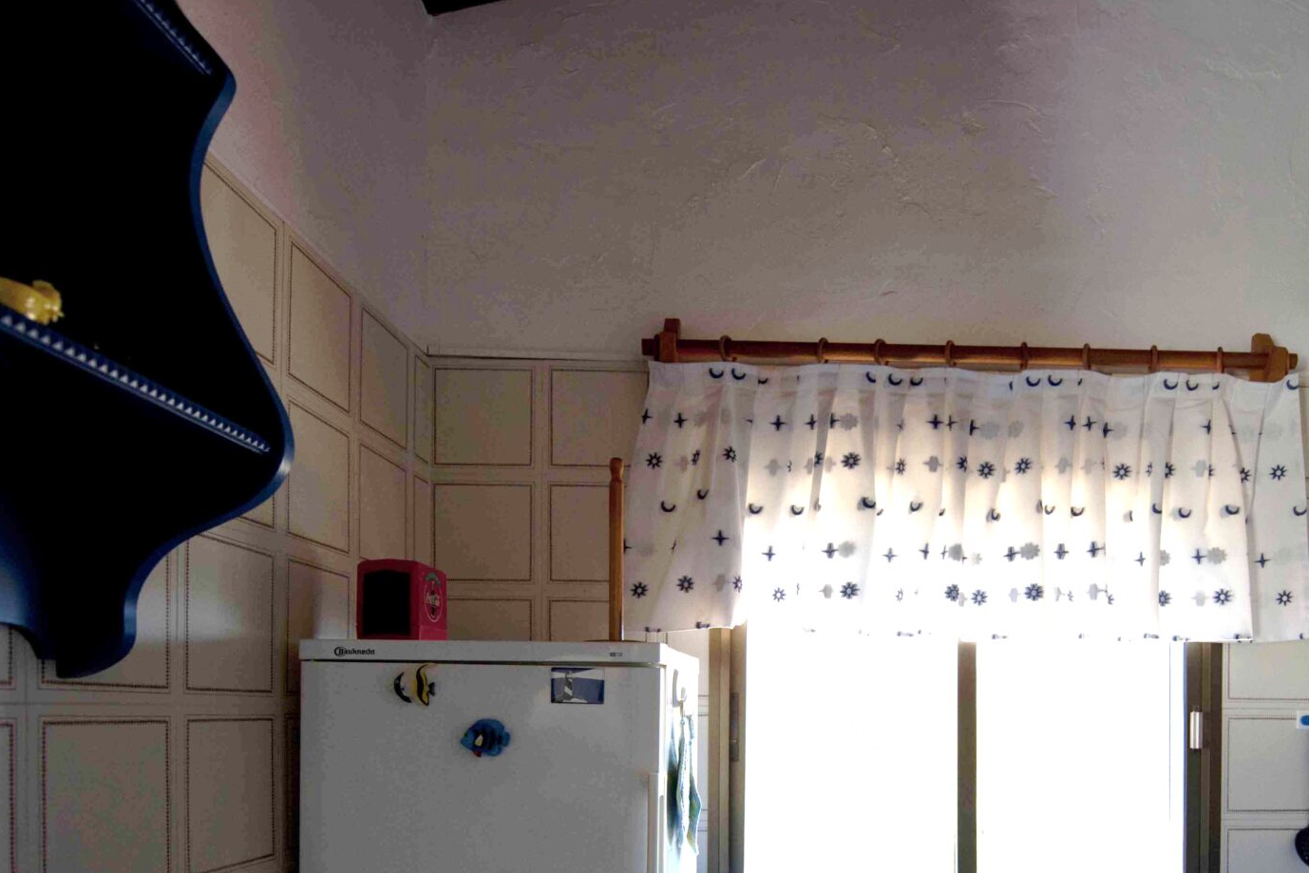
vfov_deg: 46.4
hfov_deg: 68.0
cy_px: 726
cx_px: 840
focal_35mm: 26
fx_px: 945
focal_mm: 14
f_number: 2.8
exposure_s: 1/640
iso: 400
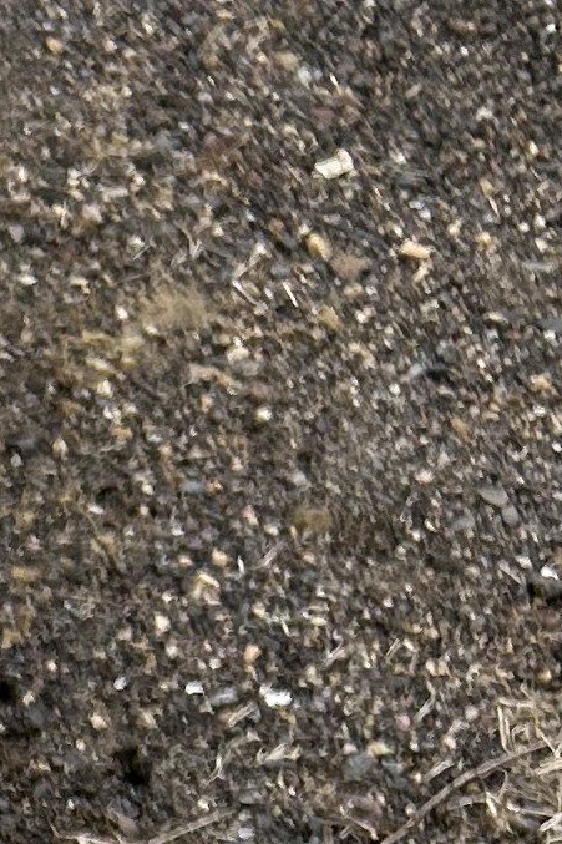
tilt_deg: -47.6
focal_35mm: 161
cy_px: 1659
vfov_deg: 11.5
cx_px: -1240
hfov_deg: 7.3
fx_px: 3772
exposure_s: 1/621
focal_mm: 5.7
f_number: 1.5
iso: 50
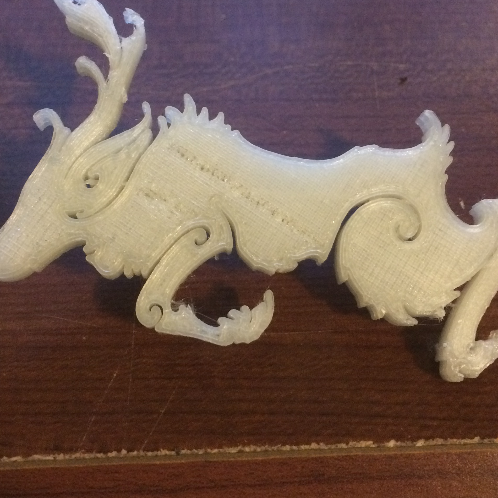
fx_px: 716
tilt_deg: -54.2
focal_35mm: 44
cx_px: 249
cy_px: 188
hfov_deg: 38.3
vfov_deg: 38.1
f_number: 2.2
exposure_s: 1/15
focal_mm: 4.15
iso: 250
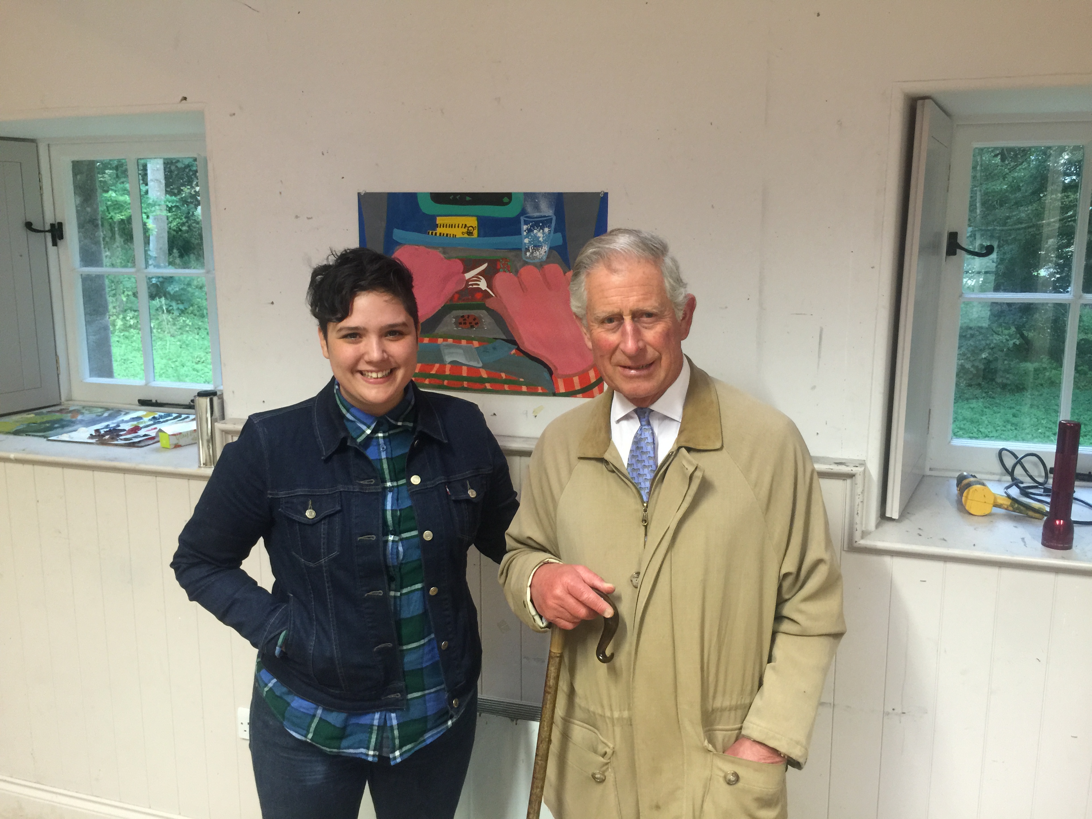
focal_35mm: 29
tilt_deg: -11.0
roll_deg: -0.7
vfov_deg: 48.2
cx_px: 546
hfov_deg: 61.7
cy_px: 410
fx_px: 915
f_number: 2.2
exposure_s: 1/15
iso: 80
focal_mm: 4.15
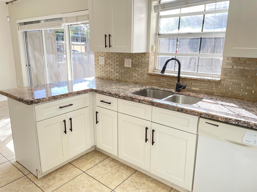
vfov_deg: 53.1
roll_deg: -0.5
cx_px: 128
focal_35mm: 26
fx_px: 193
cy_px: 96
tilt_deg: -14.0
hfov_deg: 67.3
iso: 80
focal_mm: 4.2
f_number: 1.6
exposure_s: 1/120
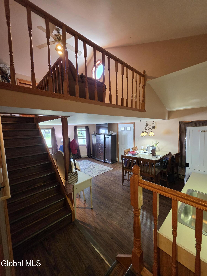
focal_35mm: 13
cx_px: 104
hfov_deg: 89.9
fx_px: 104
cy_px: 138
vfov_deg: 106.2
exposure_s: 1/60
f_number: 1.9
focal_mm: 2.2
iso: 320
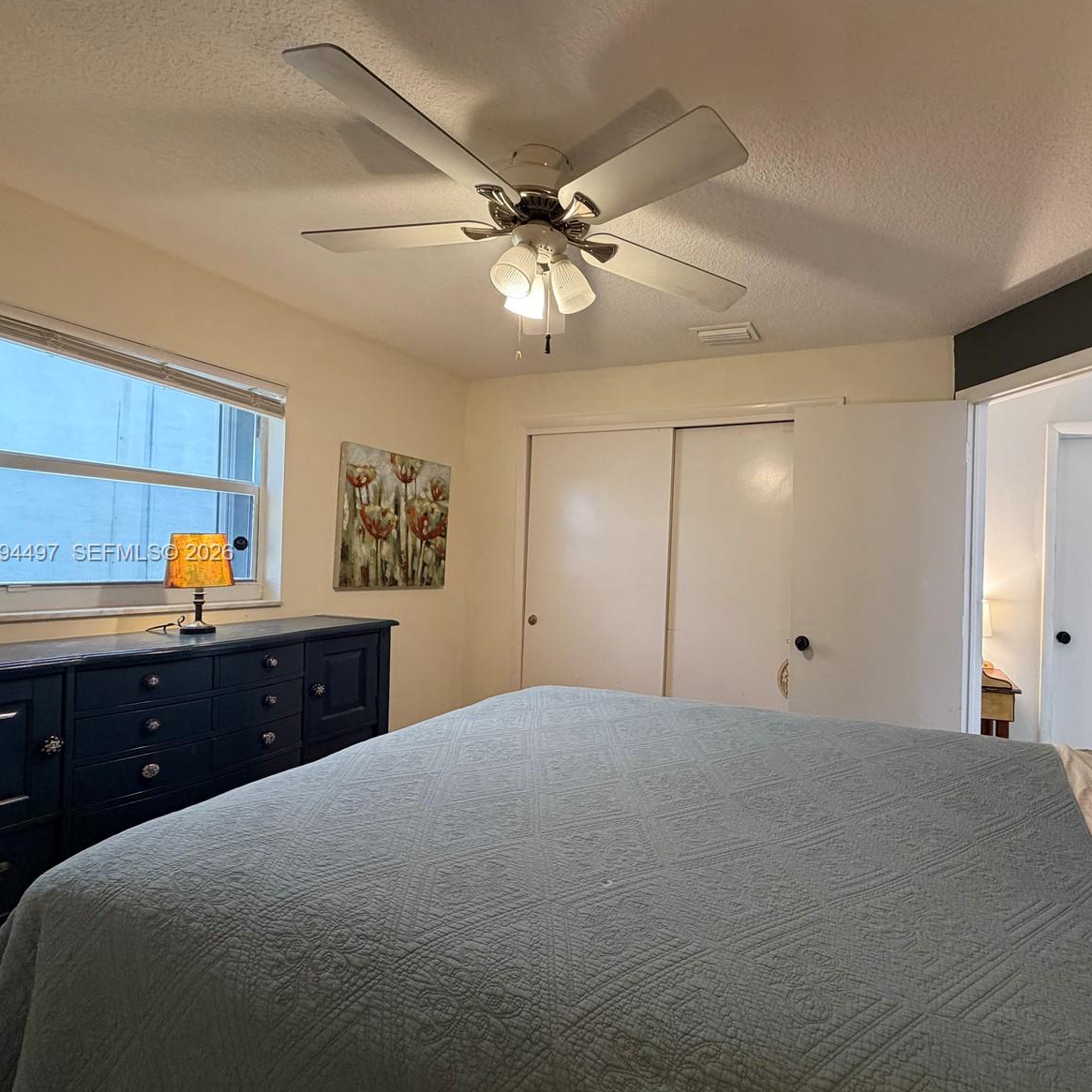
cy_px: 554
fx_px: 607
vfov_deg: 84.0
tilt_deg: +0.1
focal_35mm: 17
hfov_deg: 82.2
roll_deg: -1.1
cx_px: 692
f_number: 2.2
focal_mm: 2.22
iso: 400
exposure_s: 1/60
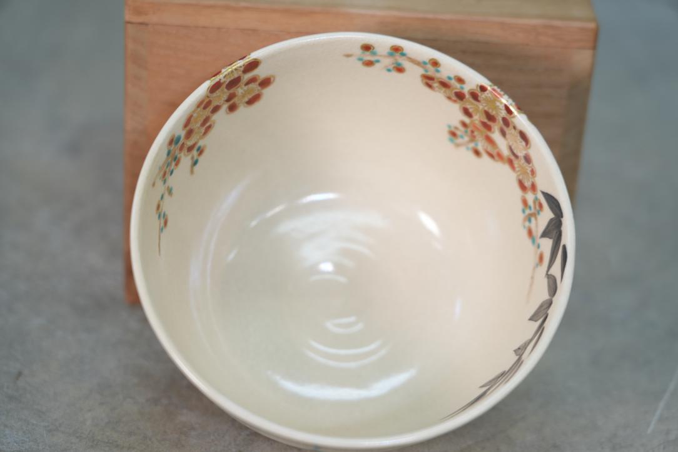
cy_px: 226
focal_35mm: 92
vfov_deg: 14.9
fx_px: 1733
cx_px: 339
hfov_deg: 22.1
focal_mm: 92
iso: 500
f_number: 4
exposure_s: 1/100
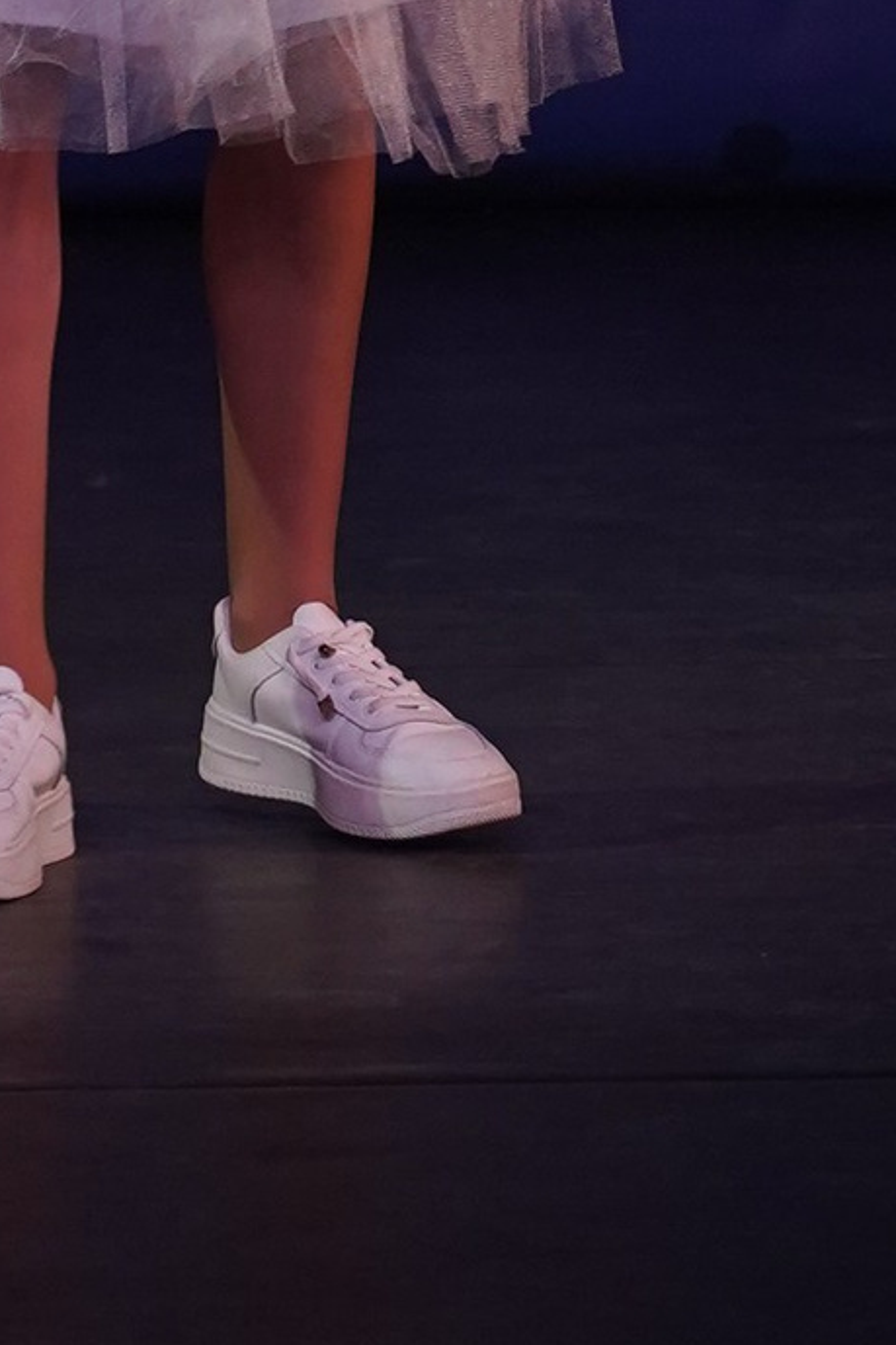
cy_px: -1355
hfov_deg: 2.2
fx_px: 22895
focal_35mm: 613
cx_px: -68
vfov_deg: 3.3
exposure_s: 1/250
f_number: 5.6
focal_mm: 110
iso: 1600
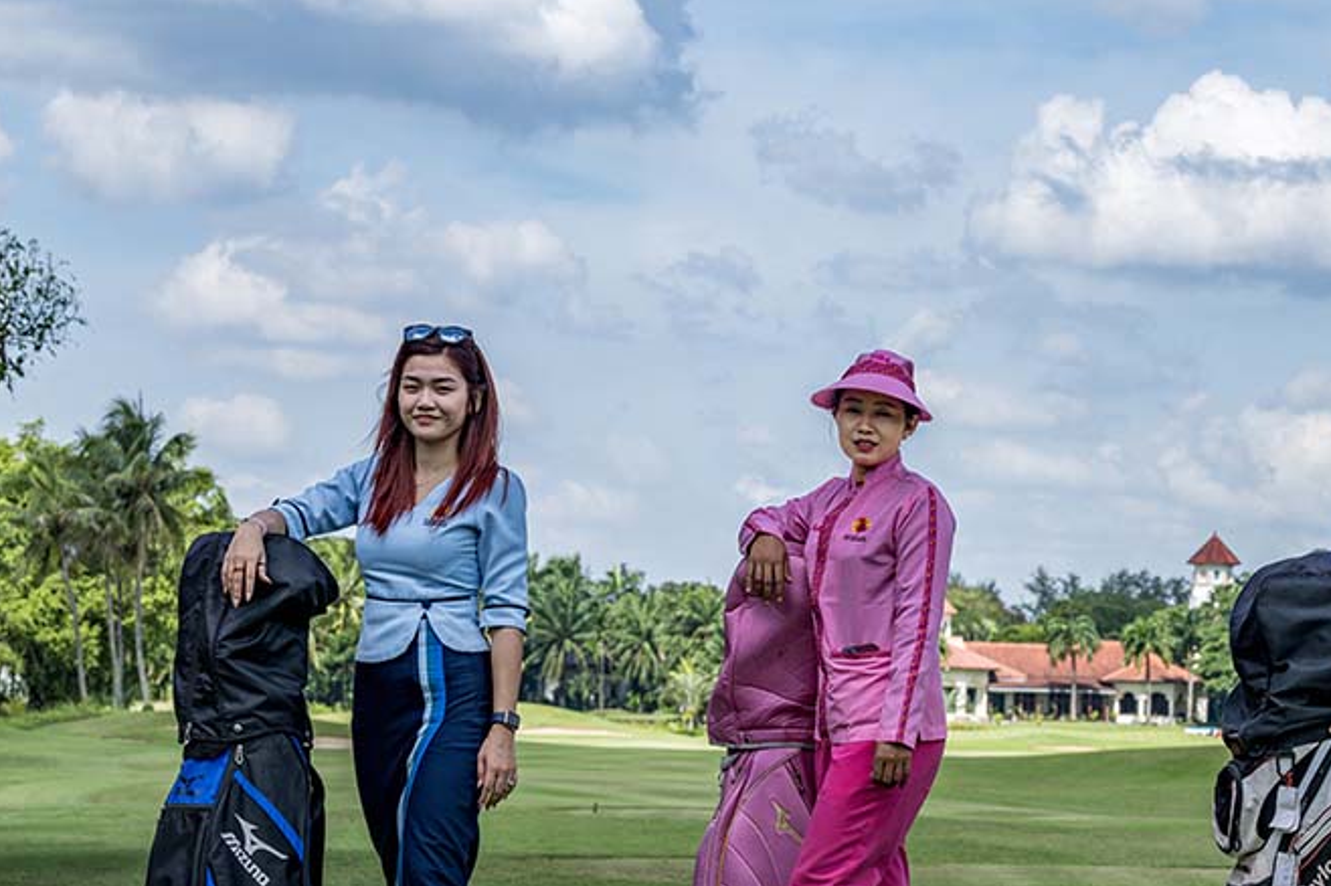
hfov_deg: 16.1
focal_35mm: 127
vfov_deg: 10.8
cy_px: 609
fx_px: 4693
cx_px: 866
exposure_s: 1/200
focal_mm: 87
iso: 64
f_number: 9
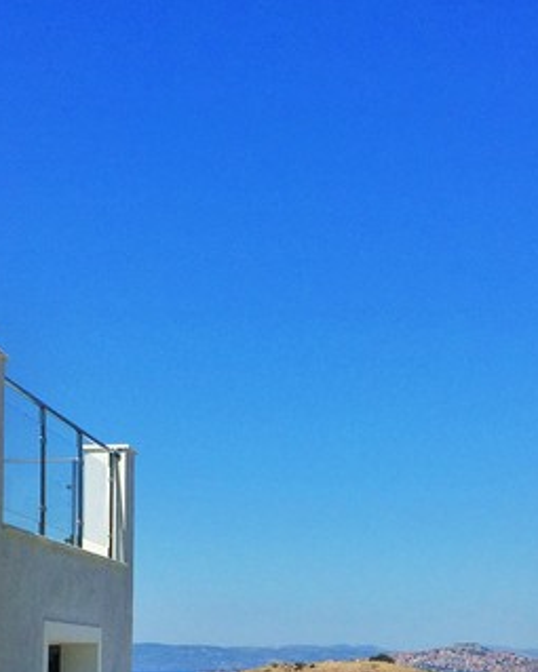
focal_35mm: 71
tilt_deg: +2.5
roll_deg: -1.2
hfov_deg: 21.5
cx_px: 278
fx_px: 1414
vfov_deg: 25.9
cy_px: 615
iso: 32
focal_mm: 4.15
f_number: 2.2
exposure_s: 1/4405
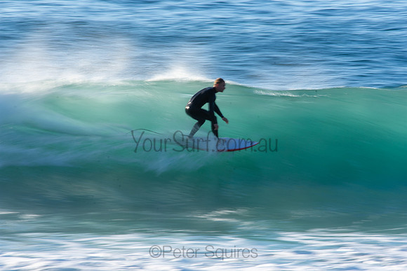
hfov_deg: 2.7
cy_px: 136
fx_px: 8481
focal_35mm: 750
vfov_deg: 1.8
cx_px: 204
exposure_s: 1/25
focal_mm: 500
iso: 100
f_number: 22
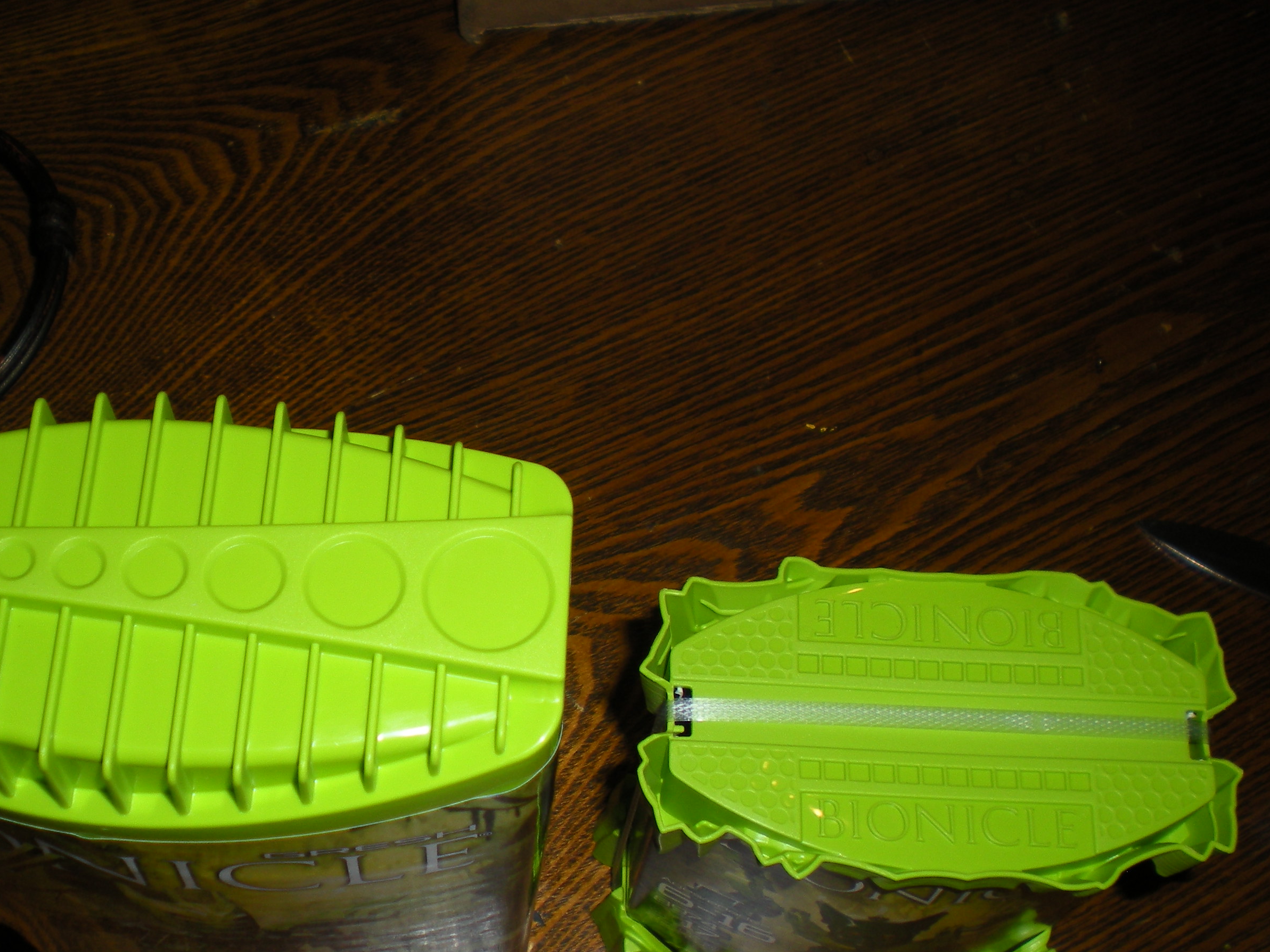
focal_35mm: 52
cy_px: 575
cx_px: 497
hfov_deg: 36.7
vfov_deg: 28.0
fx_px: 1908
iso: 64
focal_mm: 6.3
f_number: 3.1
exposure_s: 1/60
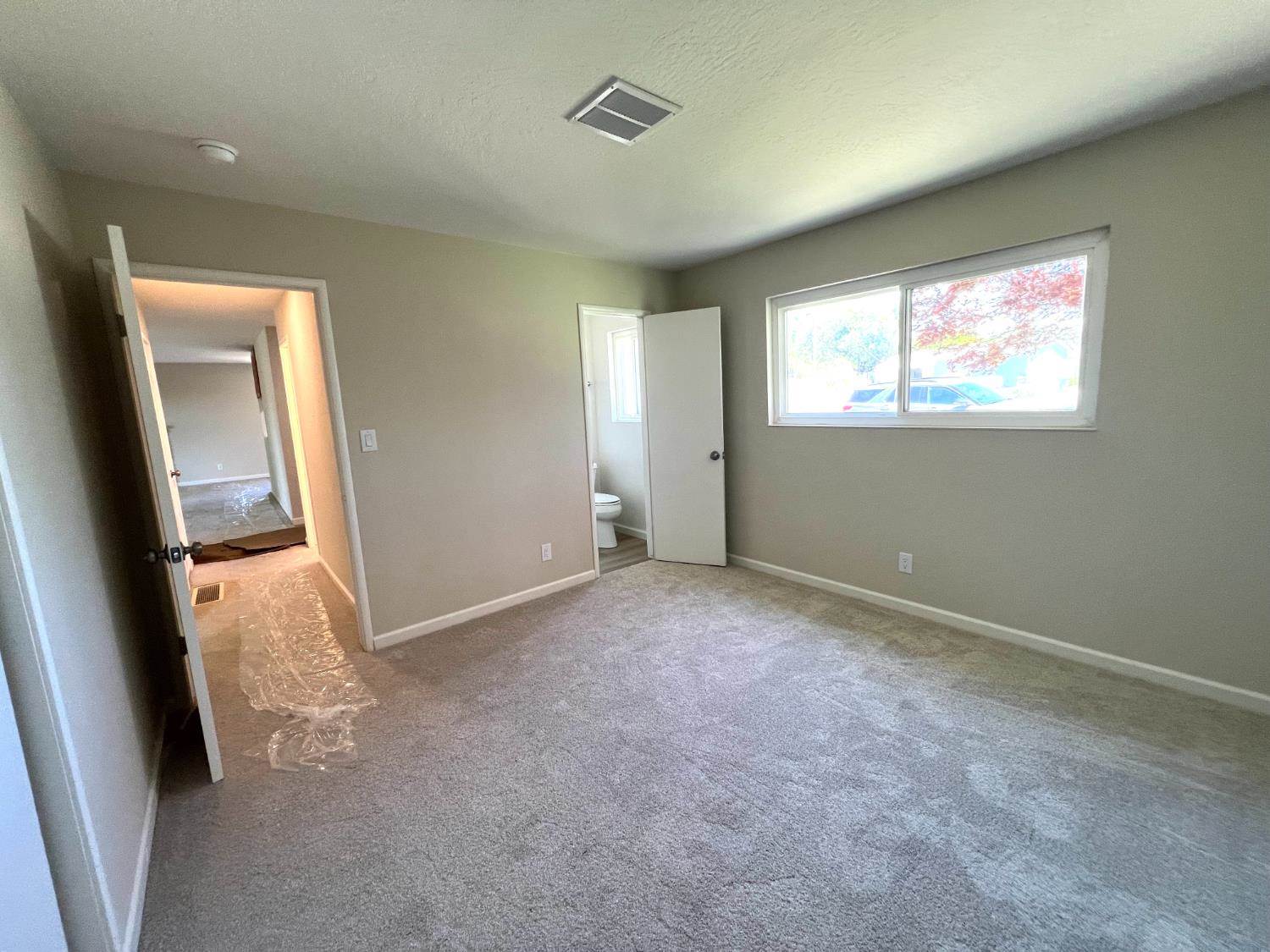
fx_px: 477
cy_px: 476
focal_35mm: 13
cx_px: 635
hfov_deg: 106.2
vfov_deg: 89.9
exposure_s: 1/60
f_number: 1.8
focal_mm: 1.57
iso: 160
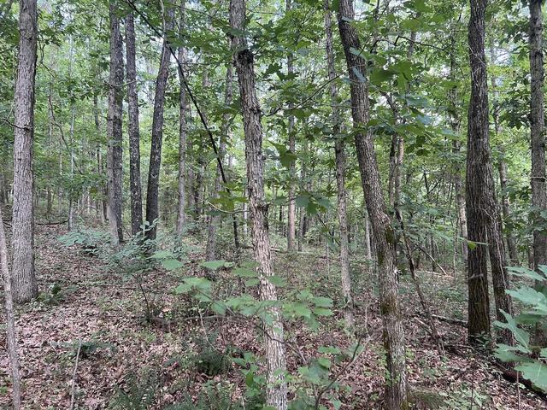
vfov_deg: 53.1
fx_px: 411
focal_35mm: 26
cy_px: 205
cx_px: 274
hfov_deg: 67.3
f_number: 1.5
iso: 125
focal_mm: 5.7
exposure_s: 1/72
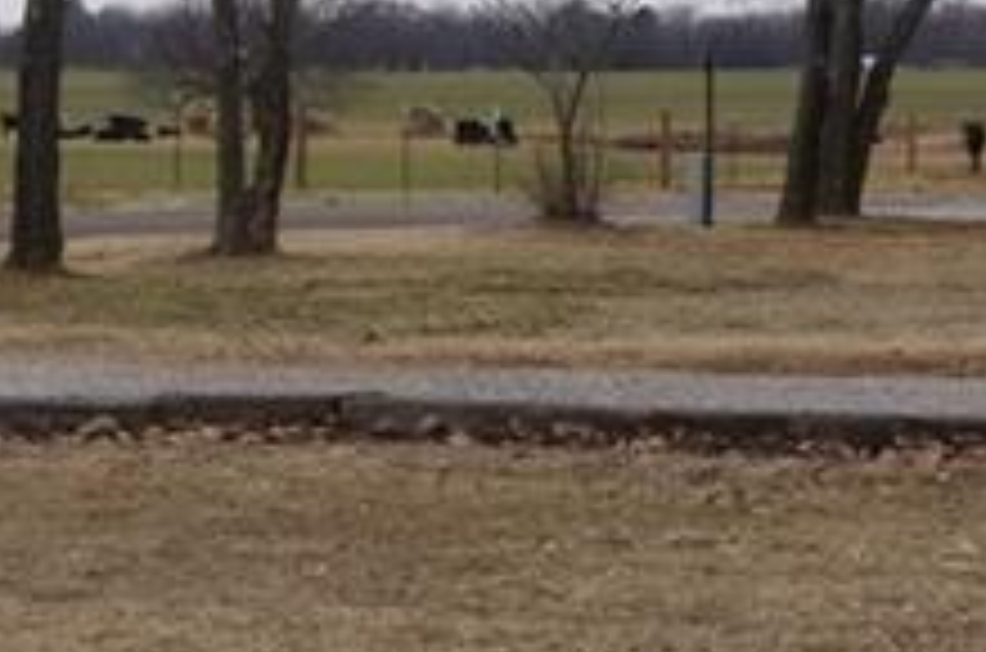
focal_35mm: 147
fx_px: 4027
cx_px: 140
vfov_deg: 9.2
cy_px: 625
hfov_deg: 13.9
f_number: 13
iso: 200
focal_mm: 21
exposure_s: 1/125
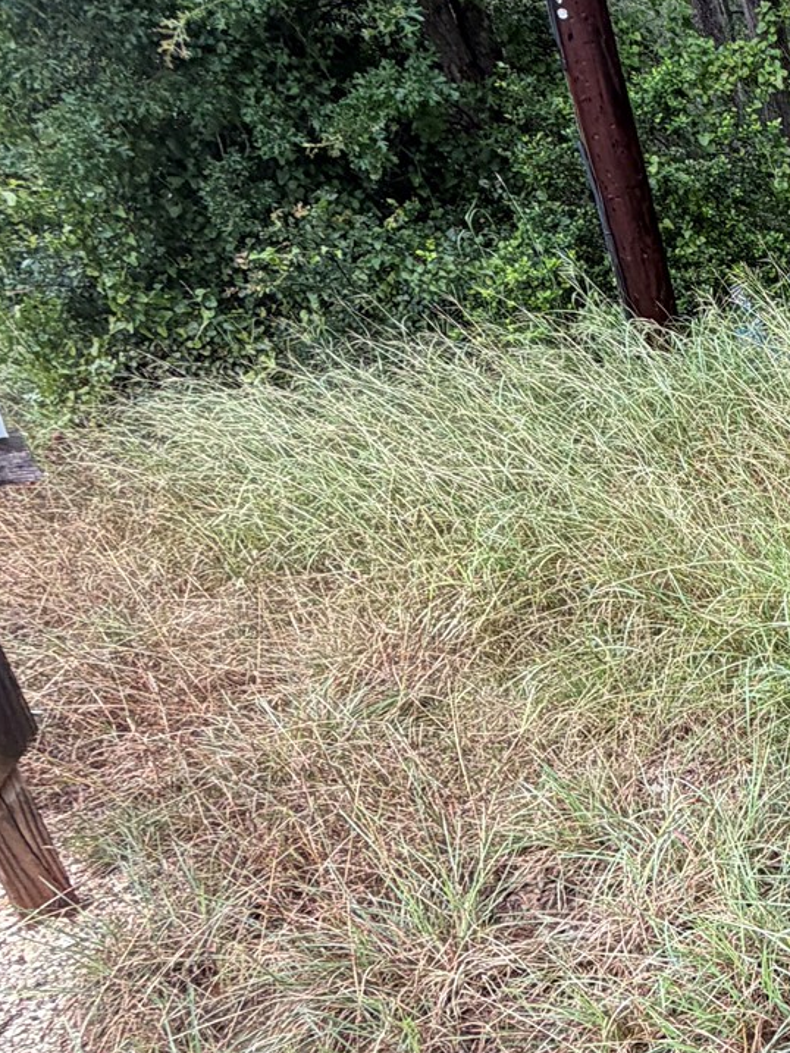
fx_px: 1217
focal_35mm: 40
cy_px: 552
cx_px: 1097
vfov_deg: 46.8
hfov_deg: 27.9
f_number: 2.2
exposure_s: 1/121
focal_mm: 2.22
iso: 50
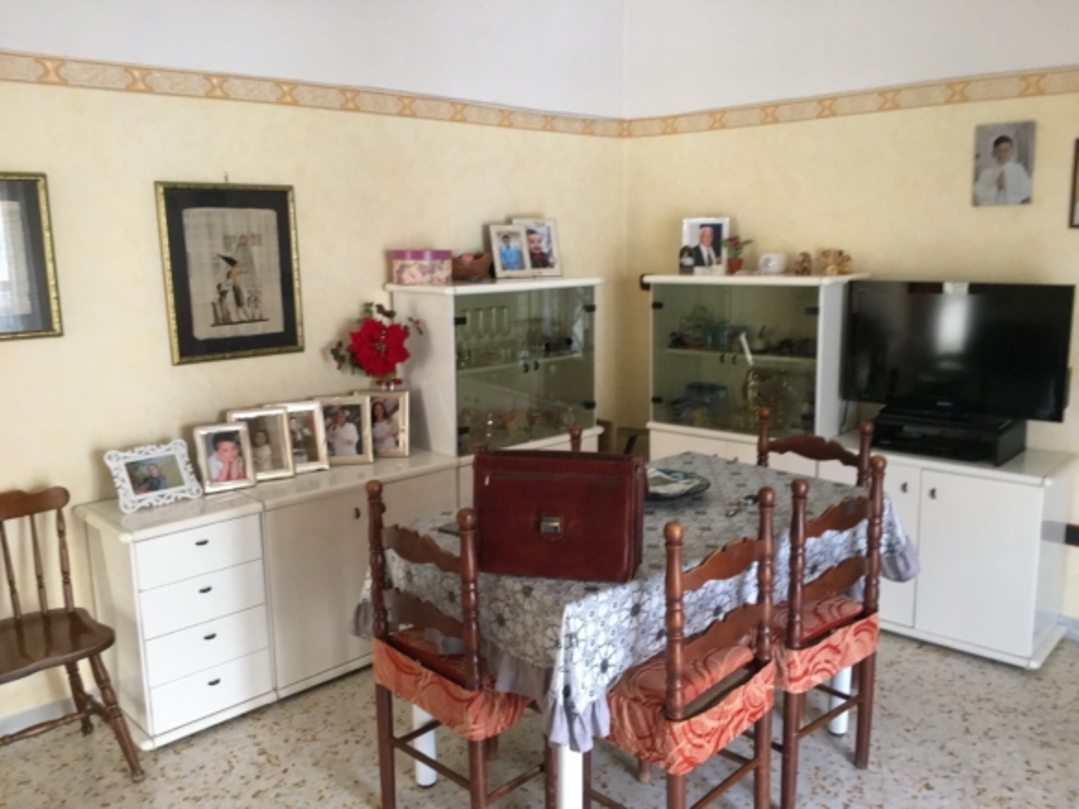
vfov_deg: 48.2
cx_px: 540
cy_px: 404
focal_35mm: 29
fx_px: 904
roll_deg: +0.7
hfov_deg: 61.7
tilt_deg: -9.3
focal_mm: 4.15
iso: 200
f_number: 2.2
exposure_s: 1/33
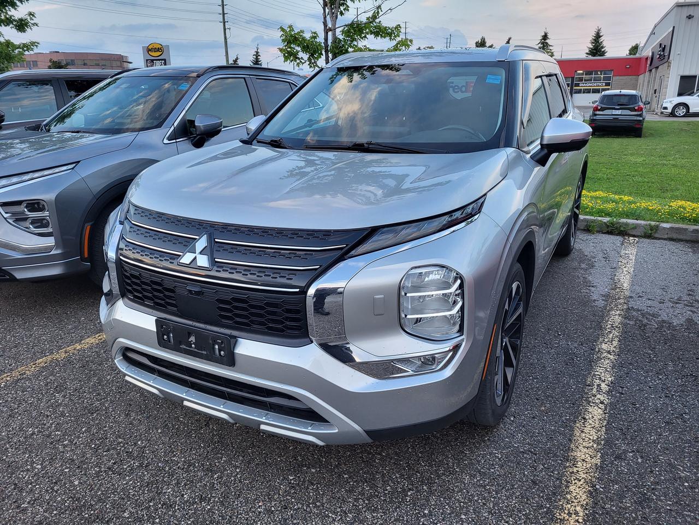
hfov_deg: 67.3
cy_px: 262
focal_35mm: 26
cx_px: 350
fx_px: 525
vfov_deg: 53.1
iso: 80
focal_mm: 5.4
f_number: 1.8
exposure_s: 1/120
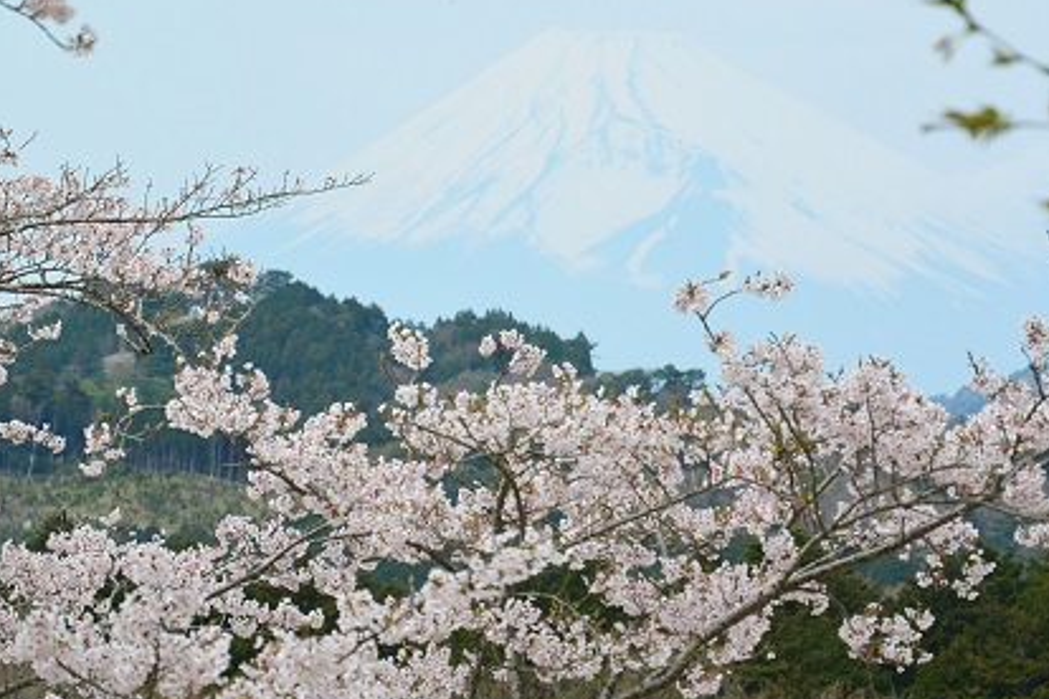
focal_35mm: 338
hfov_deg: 6.1
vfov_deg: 4.1
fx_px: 9848
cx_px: 489
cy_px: 232
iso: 100
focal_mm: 86.5
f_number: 5
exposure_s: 1/640
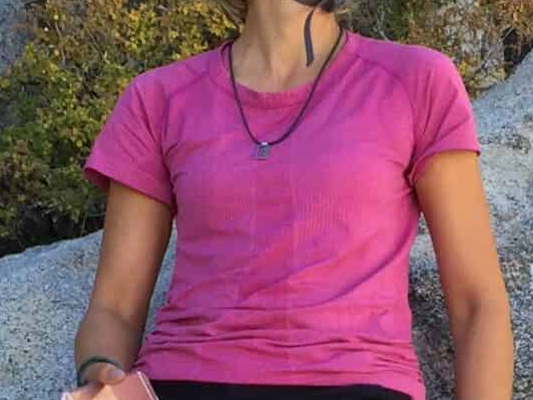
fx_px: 2141
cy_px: 459
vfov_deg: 10.5
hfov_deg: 14.1
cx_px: 393
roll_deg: -1.7
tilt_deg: +13.5
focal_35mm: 139
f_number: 2.2
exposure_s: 1/332
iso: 32
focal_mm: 4.15
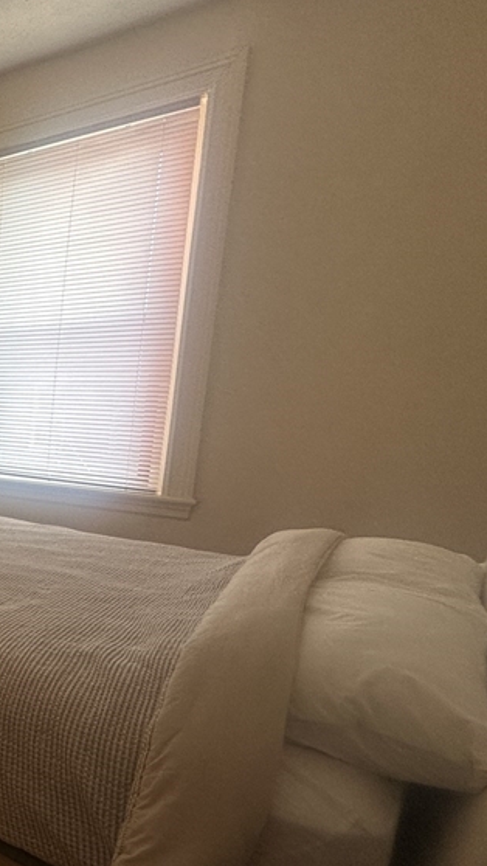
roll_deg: -1.1
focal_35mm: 28
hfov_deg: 27.9
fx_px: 643
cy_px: 497
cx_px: -244
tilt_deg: -9.3
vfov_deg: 67.6
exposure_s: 1/120
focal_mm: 2.22
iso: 80
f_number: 2.2
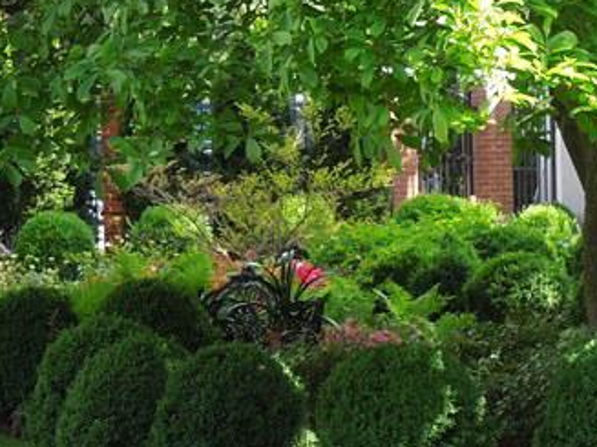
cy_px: 166
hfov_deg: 11.6
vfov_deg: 8.8
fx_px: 2914
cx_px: 548
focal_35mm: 169
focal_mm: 9.8
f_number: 4.2
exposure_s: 1/100
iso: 100
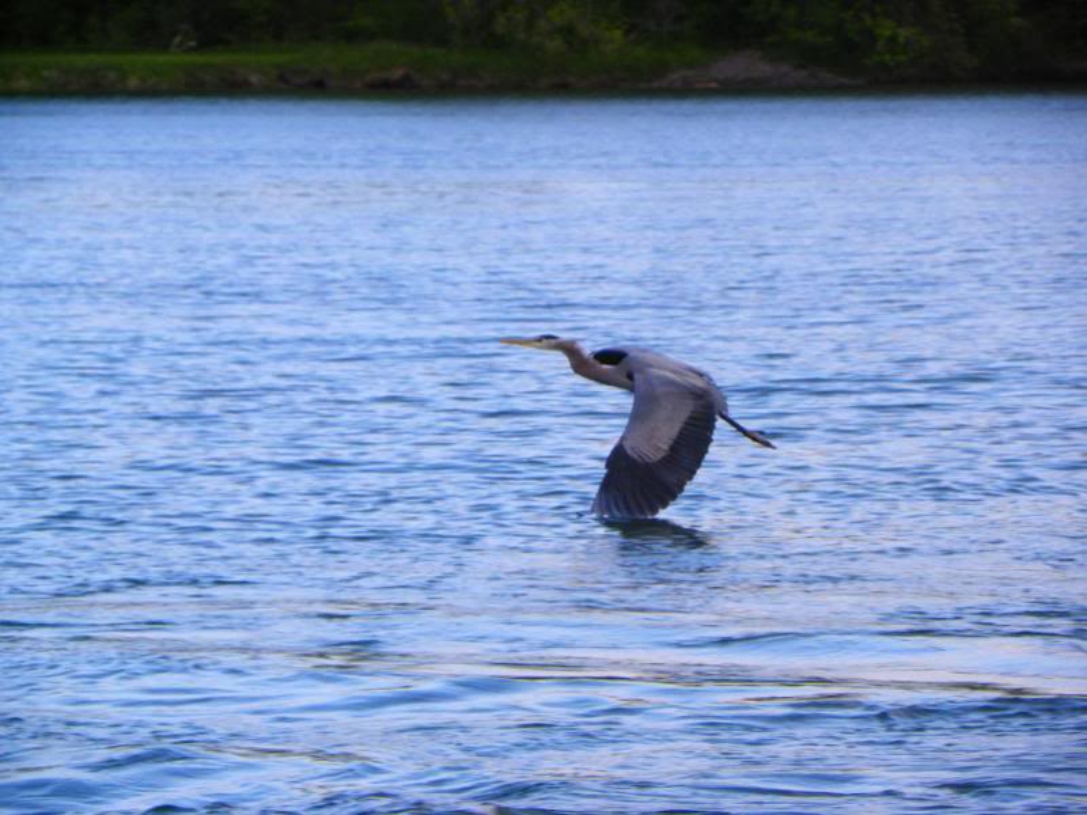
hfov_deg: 7.7
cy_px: 408
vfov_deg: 5.8
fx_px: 8102
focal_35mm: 258
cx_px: 544
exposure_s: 1/400
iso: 250
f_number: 4.5
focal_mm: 45.8
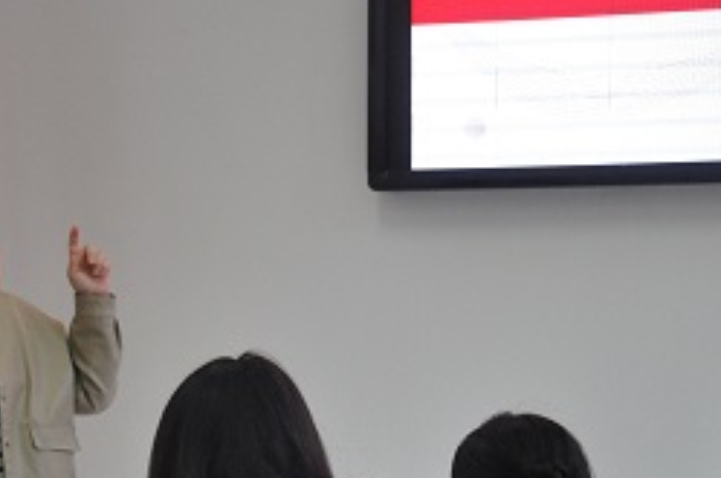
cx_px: 138
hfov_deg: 11.4
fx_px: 3598
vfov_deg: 7.6
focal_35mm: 180
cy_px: 432
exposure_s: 1/125
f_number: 5
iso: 2000
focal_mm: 58
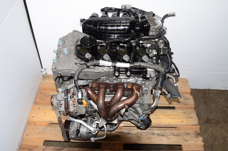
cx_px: 114
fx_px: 228
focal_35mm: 36
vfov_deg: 36.7
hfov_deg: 53.2
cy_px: 76
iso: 100
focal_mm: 24
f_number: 5
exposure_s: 1/60
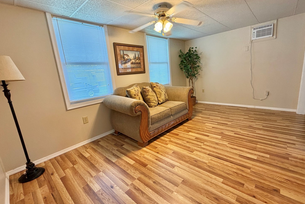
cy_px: 98
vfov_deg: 73.7
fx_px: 136
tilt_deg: -11.4
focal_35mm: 16
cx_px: 159
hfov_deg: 96.7
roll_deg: +4.0
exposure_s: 1/120
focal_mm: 2.22
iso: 250
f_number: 2.2
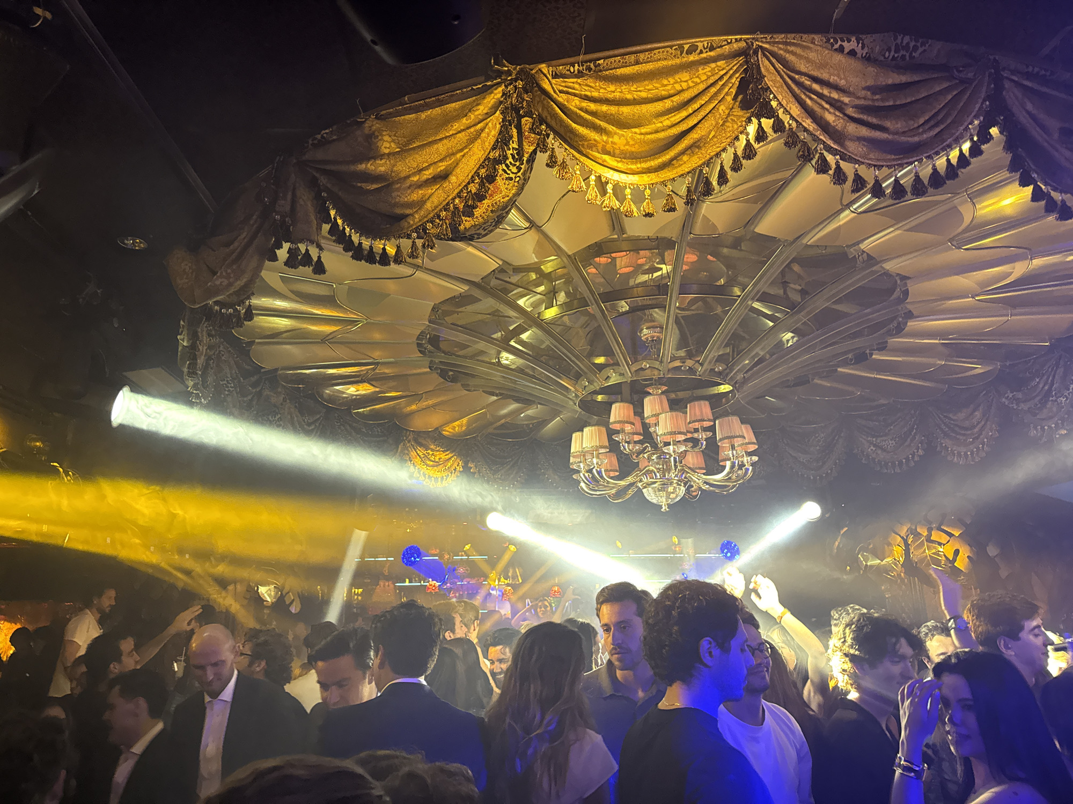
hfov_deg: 71.6
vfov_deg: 56.8
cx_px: 536
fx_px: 744
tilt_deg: +18.5
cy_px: 402
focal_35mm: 24
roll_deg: +0.8
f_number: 1.78
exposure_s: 1/30
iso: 800
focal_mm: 6.76
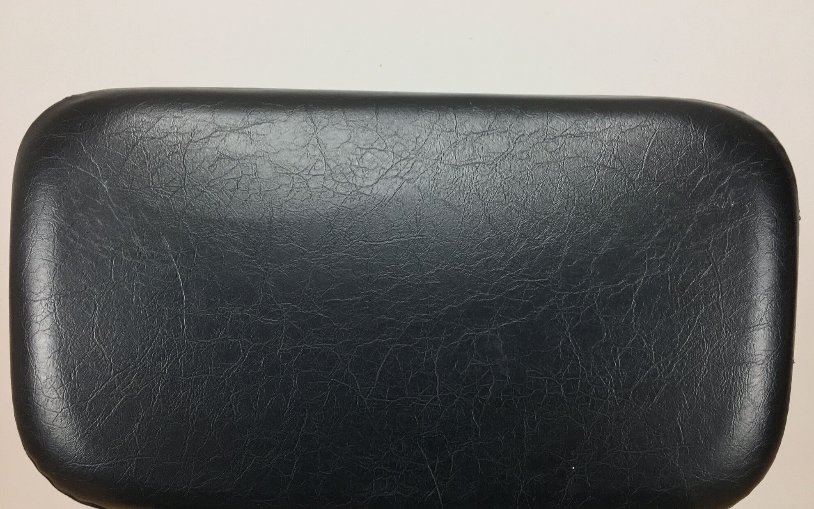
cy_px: 300
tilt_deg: -8.9
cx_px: 407
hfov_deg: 61.2
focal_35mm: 31
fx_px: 688
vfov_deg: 40.5
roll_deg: -0.5
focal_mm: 4.15
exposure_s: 1/33
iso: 50
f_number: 2.2
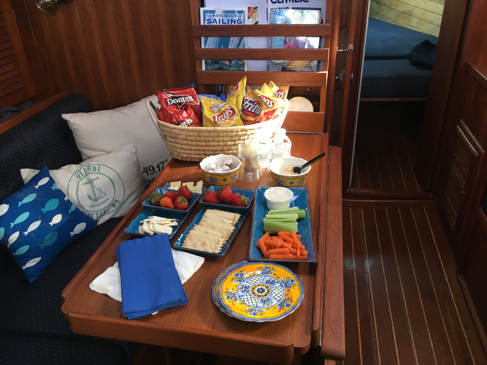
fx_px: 408
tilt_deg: -29.7
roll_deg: +2.6
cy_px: 182
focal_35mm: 29
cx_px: 244
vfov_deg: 48.2
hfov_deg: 61.7
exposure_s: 1/30
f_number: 2.2
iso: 80
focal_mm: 4.15
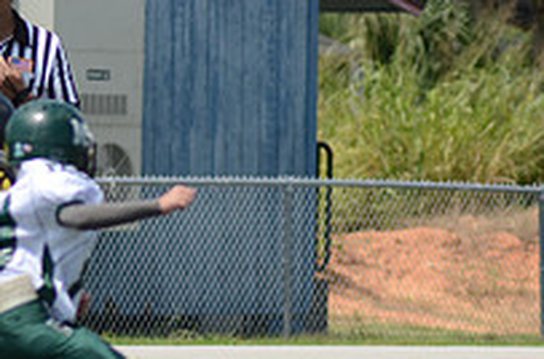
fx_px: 14221
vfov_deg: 1.4
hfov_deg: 2.2
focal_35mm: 944
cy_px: 214
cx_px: -80
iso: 200
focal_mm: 220
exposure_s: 1/800
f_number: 6.3
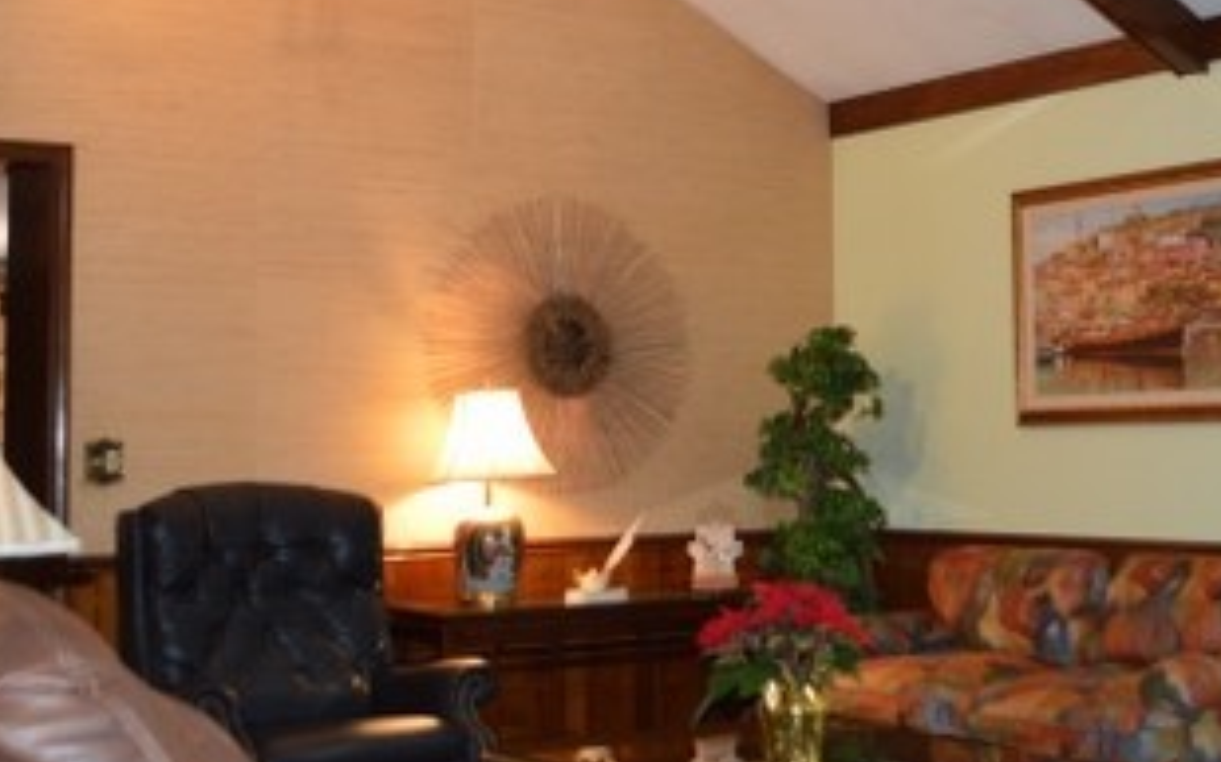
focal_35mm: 57
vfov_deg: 22.7
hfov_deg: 35.6
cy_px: 272
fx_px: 1896
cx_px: 731
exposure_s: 1/60
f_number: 3.5
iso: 900
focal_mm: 18
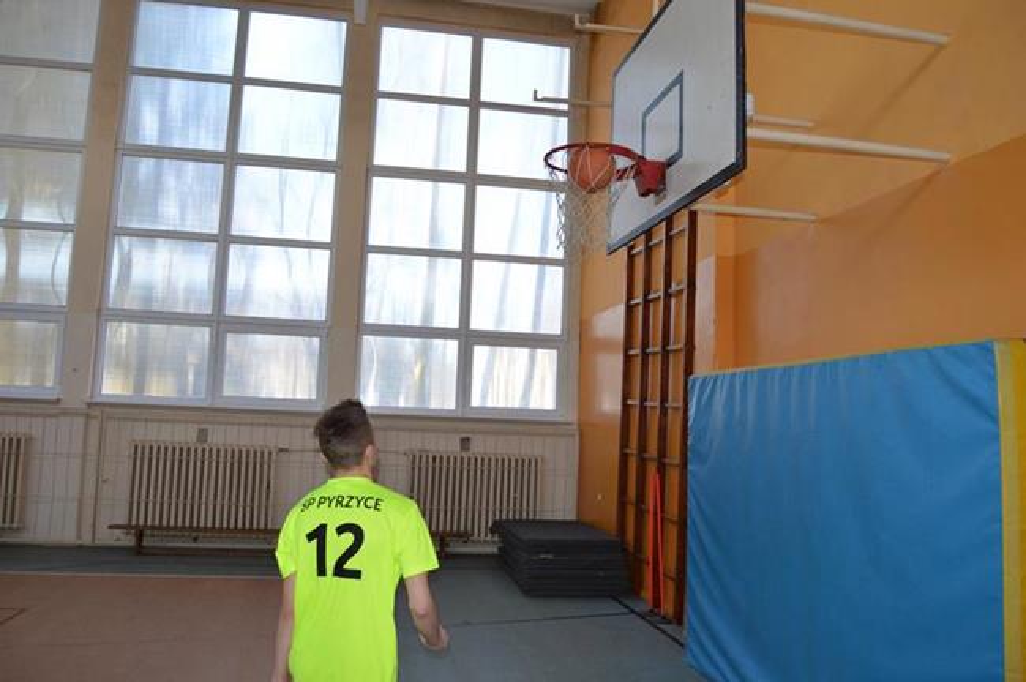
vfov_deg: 47.8
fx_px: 769
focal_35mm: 27
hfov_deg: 67.4
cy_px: 341
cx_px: 513
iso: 400
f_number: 4
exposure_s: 1/125
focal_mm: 18
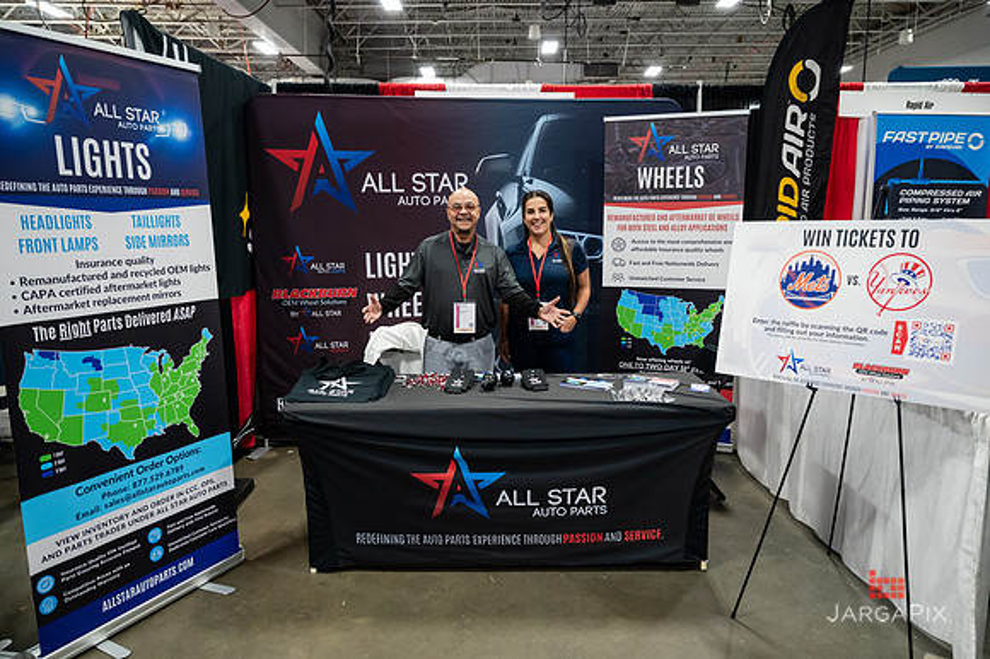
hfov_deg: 72.7
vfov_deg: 52.2
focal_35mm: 24
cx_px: 499
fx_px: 673
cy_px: 330
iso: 3200
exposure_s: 1/200
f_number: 3.2
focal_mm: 24
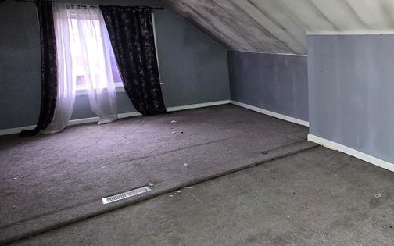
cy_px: 91
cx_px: 371
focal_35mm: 28
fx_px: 301
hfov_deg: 55.3
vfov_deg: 44.1
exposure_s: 1/60
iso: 500
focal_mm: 2.2
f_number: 2.2
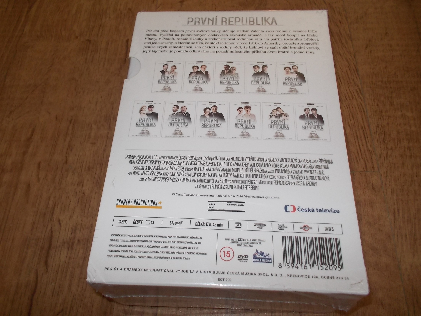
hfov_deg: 61.7
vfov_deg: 48.2
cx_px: 210
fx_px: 353
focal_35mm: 29
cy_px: 158
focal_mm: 4.1
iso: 200
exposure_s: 1/30
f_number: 3.3
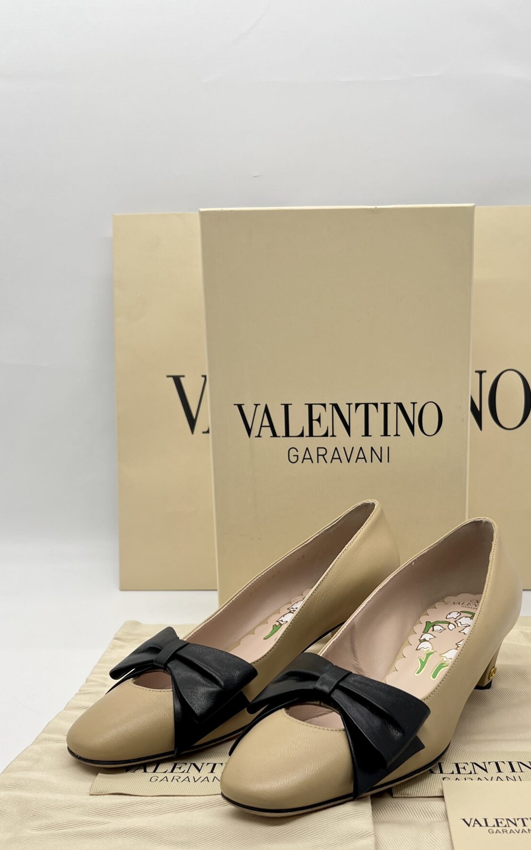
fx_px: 926
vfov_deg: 48.7
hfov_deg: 31.8
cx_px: 334
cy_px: 543
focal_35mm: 40
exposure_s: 1/133
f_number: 1.5
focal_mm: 5.7
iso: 32
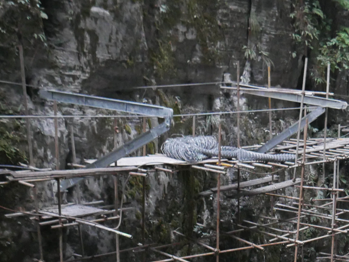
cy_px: 306
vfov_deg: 16.9
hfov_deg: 21.7
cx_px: 412
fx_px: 847
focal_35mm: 84
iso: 2000
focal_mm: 15
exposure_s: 1/60
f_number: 3.6
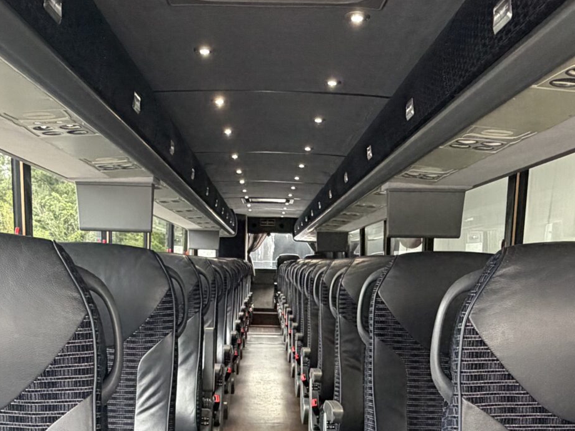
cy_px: 435
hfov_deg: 47.9
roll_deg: -1.5
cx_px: 274
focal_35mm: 39
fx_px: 648
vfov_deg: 33.5
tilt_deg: -14.9
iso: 320
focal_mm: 2.22
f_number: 2.2
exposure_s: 1/65
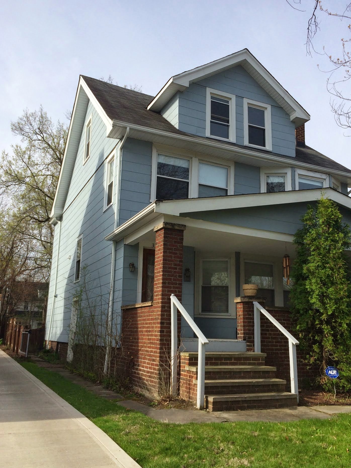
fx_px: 446
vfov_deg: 55.4
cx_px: 185
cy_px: 237
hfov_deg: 42.9
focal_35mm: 33
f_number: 2.2
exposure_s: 1/2053
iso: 40
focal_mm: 4.12
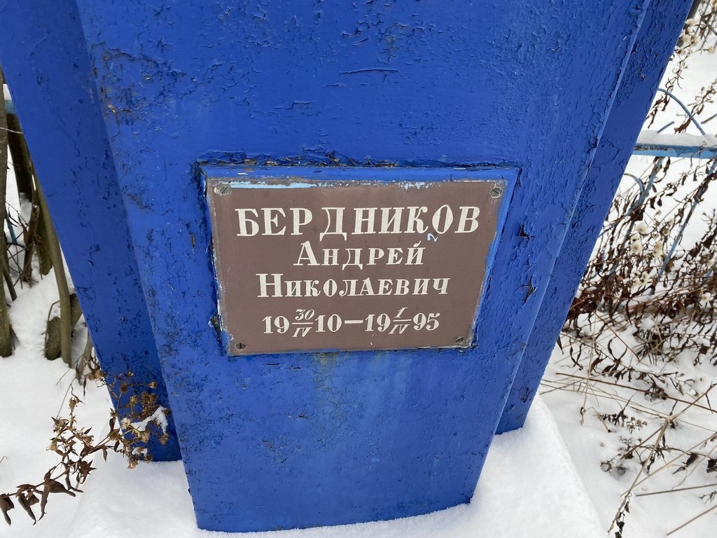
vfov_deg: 53.1
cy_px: 269
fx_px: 539
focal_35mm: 26
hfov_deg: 67.3
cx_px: 358
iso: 32
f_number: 1.8
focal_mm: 4.25
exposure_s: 1/244
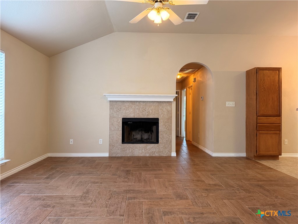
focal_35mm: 24
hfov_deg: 71.6
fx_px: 207
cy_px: 112
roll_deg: -0.4
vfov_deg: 56.8
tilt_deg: +0.0
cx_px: 149
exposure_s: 1/60
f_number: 1.78
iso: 160
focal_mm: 6.76
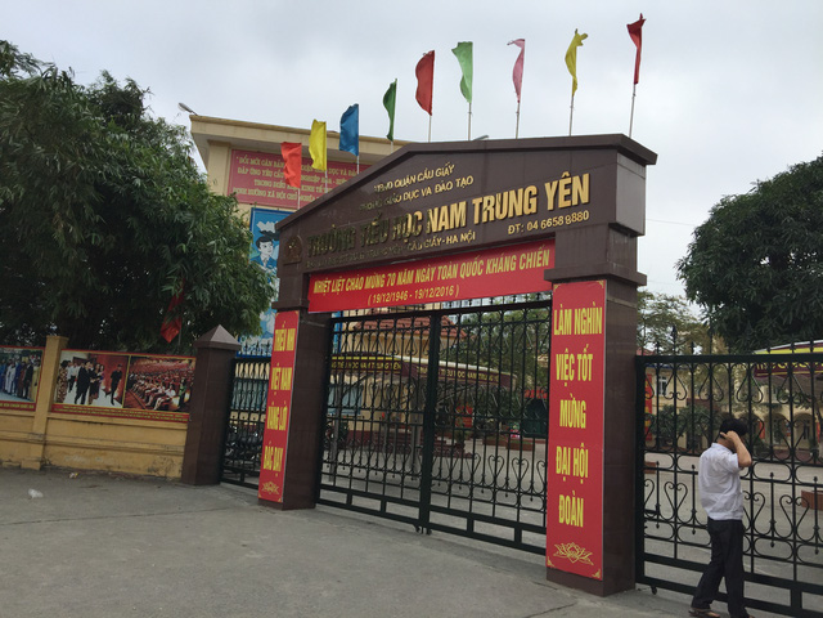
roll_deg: -5.3
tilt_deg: +10.8
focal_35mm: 29
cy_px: 309
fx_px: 689
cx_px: 412
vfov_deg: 48.2
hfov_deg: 61.7
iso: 32
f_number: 2.2
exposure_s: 1/1412
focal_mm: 4.15
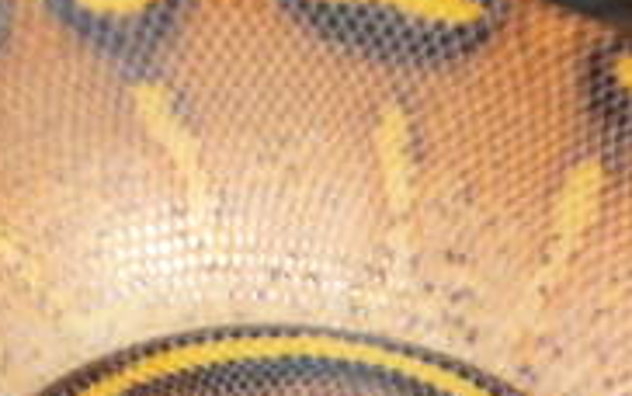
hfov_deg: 4.3
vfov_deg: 2.7
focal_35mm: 488
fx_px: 8411
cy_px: 698
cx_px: 368
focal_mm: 11.9
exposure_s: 1/30
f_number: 4.1
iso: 100
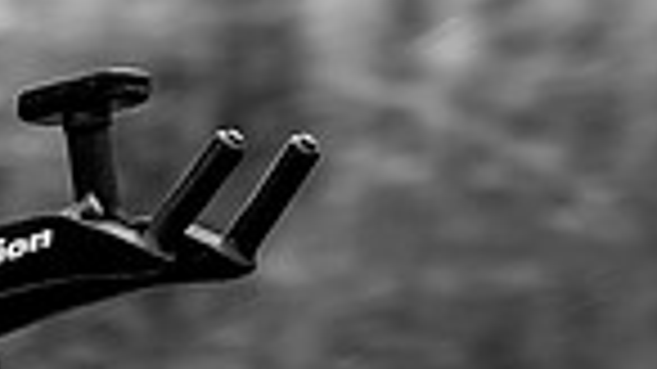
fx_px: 13705
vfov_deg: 1.5
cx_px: 246
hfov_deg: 2.7
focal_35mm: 787
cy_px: -154
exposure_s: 1/400
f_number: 3.2
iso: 250
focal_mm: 137
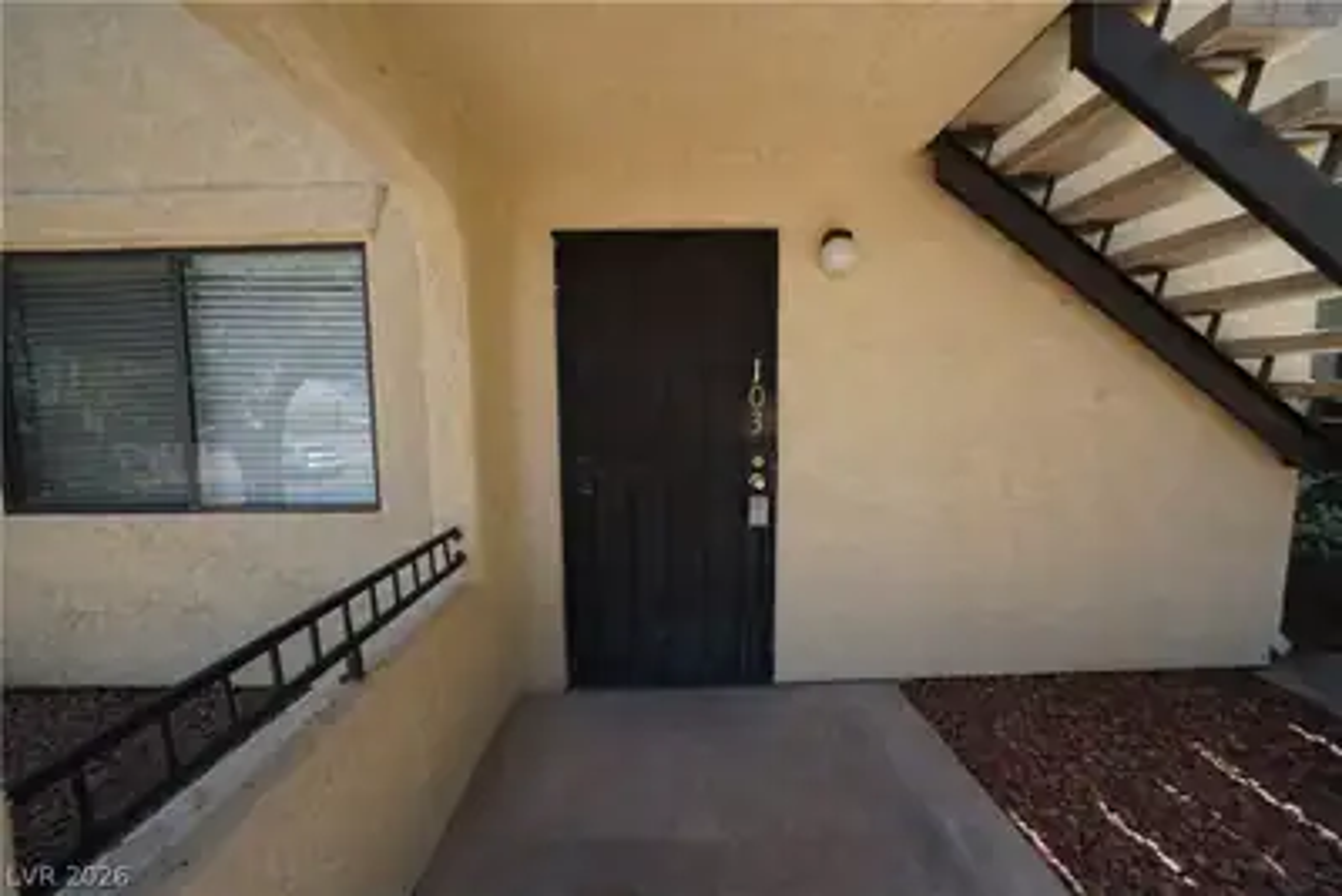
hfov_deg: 112.6
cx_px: 671
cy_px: 448
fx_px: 447
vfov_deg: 90.1
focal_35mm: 12
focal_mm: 12
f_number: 7.1
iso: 200
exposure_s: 1/160
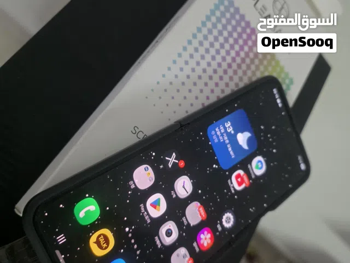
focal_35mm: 23
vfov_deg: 58.9
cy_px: 132
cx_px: 175
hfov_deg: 73.9
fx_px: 233
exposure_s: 1/120
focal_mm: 6.3
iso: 800
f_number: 1.7
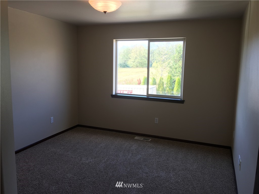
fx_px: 217
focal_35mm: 29
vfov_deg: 48.2
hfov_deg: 61.7
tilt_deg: -7.1
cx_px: 130
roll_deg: -1.2
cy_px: 97
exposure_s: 1/60
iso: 25
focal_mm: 4.15
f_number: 2.2
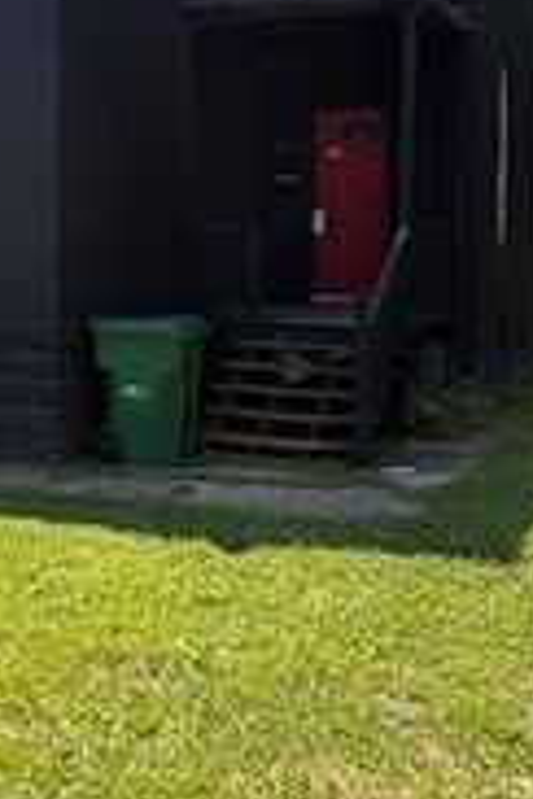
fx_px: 1177
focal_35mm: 53
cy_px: 338
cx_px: 39
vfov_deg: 37.4
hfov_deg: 24.7
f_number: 2.2
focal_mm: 2.22
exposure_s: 1/485
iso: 40
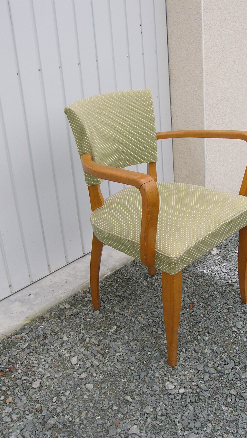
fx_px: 466
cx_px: 156
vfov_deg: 50.5
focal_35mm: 40
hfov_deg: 29.6
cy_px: 222
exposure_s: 1/200
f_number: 4
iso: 50
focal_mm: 6
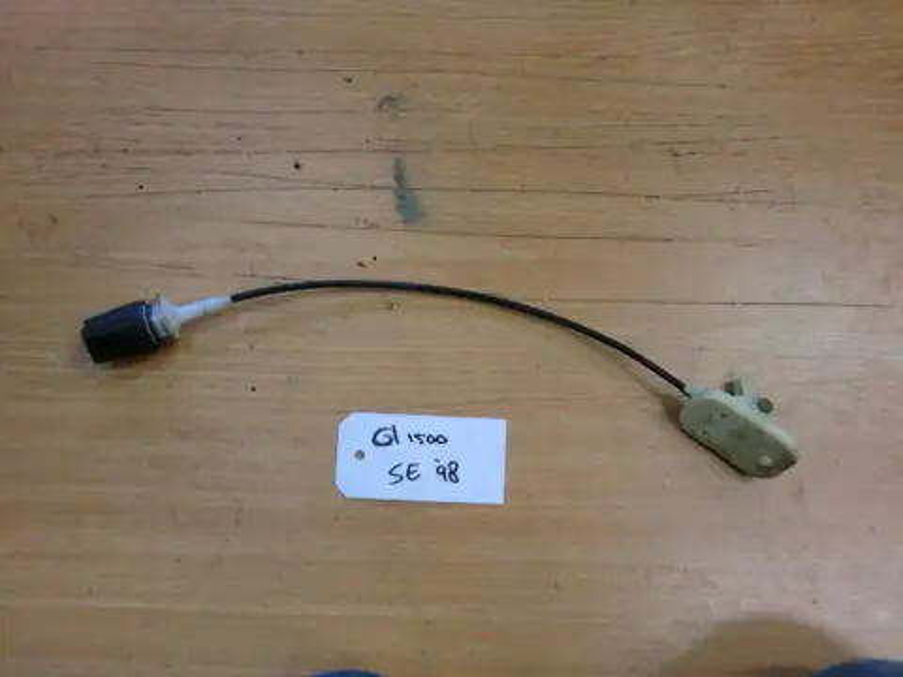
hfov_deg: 65.3
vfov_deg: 51.4
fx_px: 704
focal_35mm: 27
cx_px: 452
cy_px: 338
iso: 160
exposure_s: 1/60
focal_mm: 4.9
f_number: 3.2
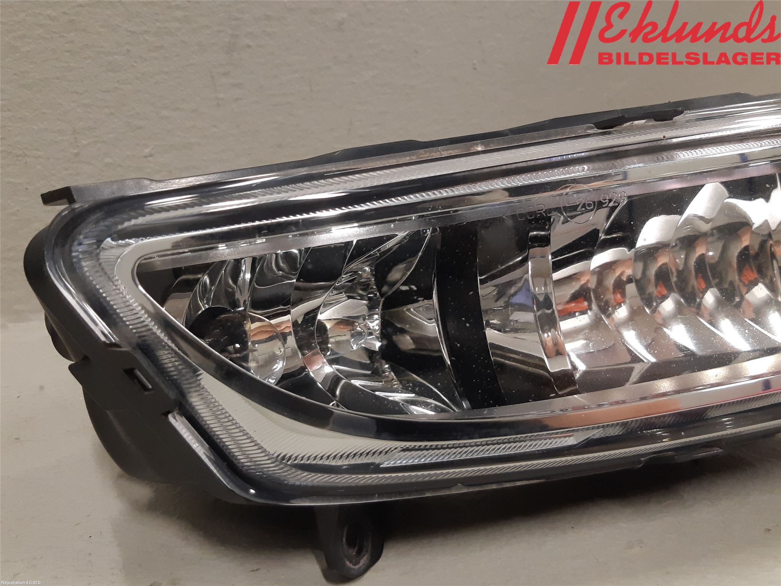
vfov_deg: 53.1
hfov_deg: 67.3
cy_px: 293
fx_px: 587
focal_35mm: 26
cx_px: 390
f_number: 1.7
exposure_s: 1/50
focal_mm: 3.93
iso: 160
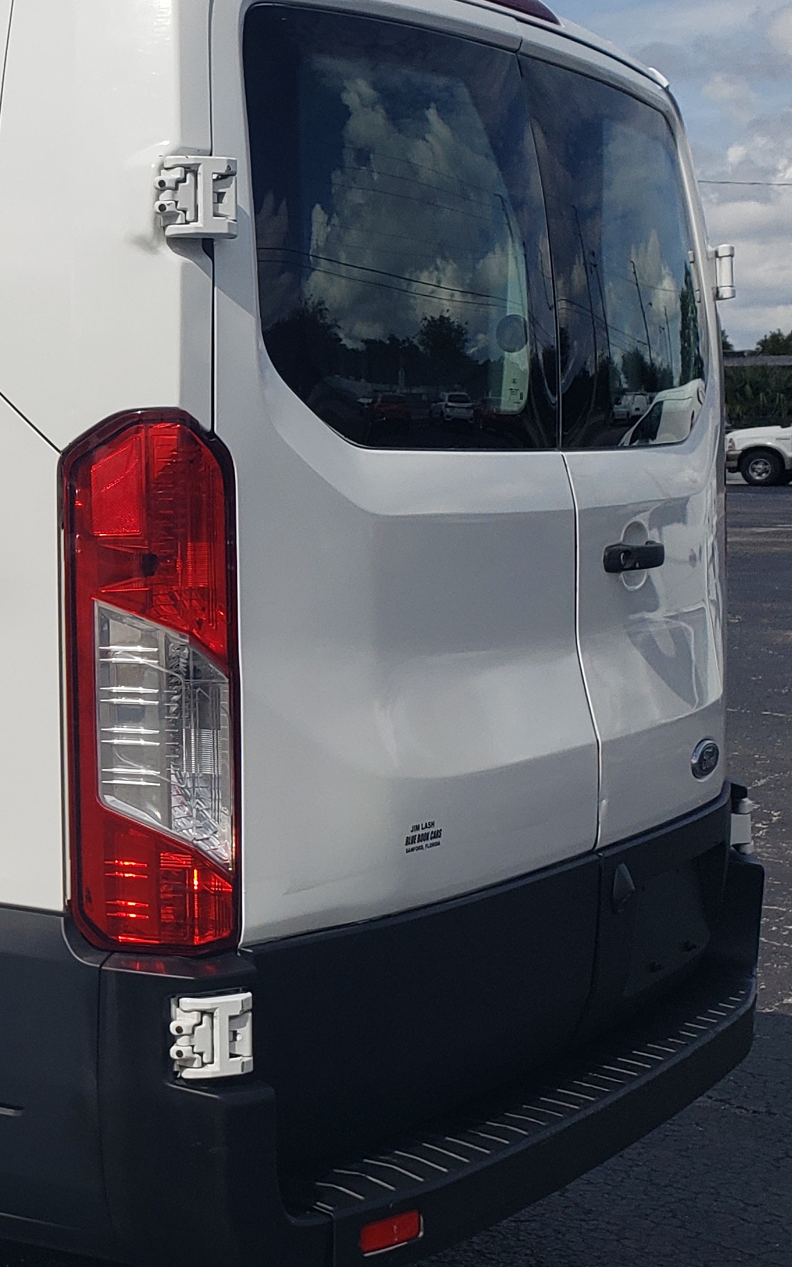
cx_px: -357
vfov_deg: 33.5
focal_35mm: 61
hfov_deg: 19.0
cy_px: 579
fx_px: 2106
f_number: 2.4
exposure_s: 1/2766
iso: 50
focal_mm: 4.3
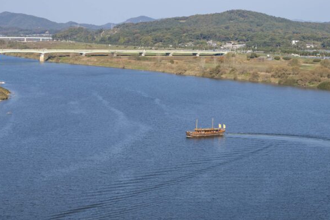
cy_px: 63
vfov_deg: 13.1
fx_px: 953
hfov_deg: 19.6
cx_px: 140
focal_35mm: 104
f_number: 11
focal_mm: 60
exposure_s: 1/160
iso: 100
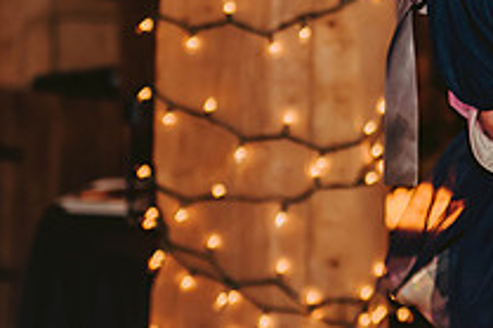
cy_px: -126
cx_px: 524
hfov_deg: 9.5
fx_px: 2928
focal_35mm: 214
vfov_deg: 6.3
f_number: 2.8
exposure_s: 1/200
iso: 800
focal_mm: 72
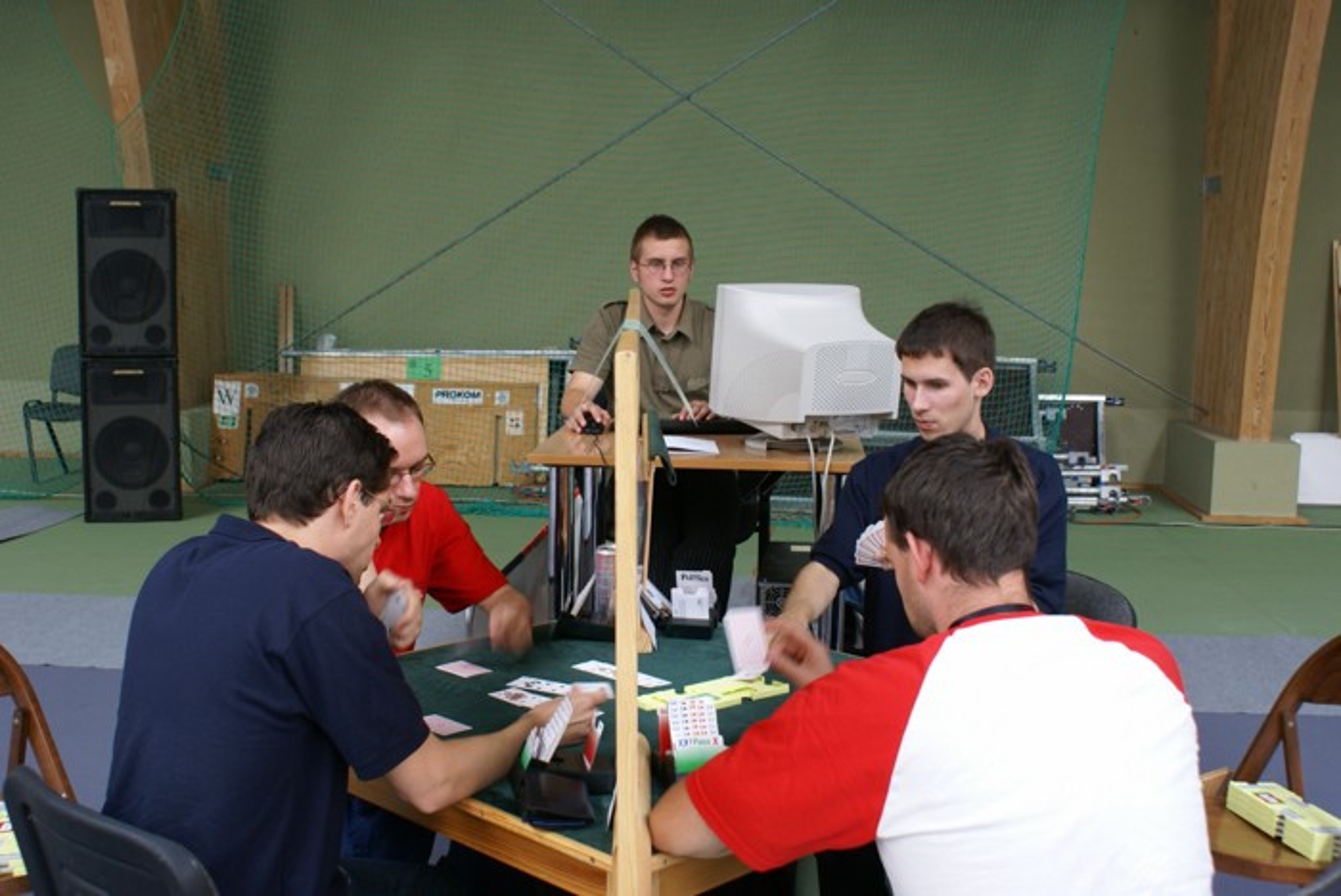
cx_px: 670
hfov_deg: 49.5
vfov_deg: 34.3
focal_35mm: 39
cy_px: 448
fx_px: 1454
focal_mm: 26
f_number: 5.6
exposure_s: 1/20
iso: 200
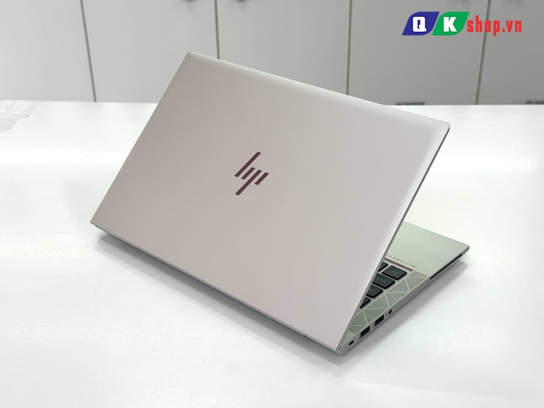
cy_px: 204
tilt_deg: -28.6
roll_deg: +1.5
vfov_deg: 30.3
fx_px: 754
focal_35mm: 48
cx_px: 272
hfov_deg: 39.7
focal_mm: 6.76
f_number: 1.78
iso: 50
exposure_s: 1/172
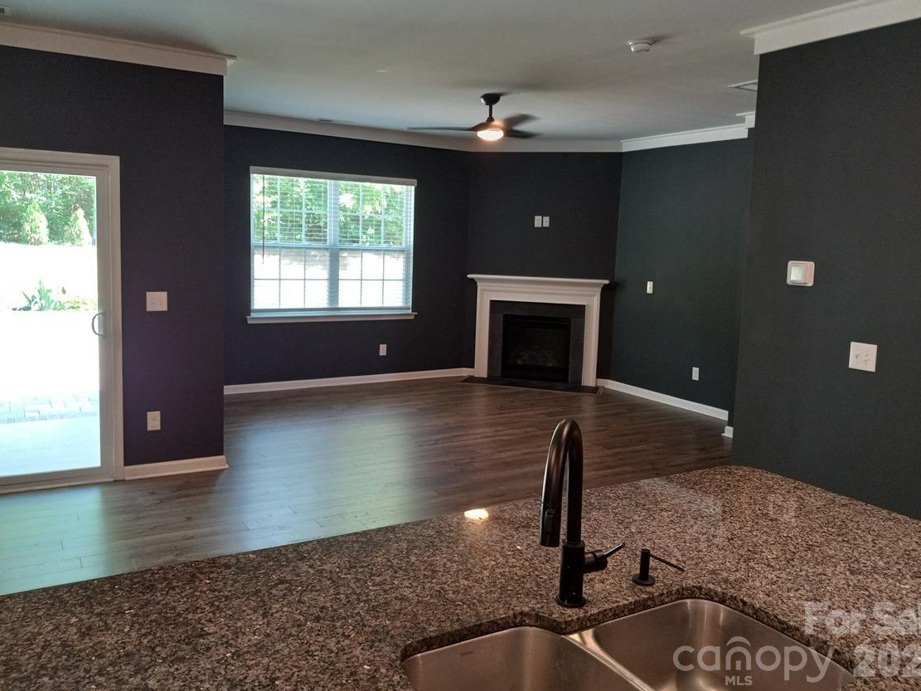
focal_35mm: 28
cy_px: 335
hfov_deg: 63.4
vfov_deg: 49.7
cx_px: 476
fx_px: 745
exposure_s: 1/60
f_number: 1.8
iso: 200
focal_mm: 3.94
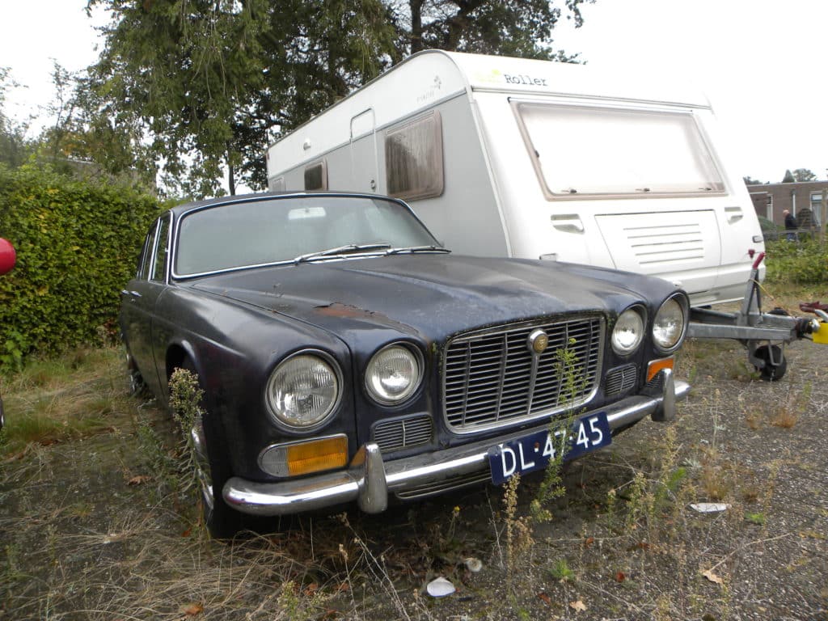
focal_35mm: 26
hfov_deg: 67.3
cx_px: 414
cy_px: 310
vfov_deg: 53.1
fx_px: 622
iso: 64
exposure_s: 1/89.5
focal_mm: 4.6
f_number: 3.5
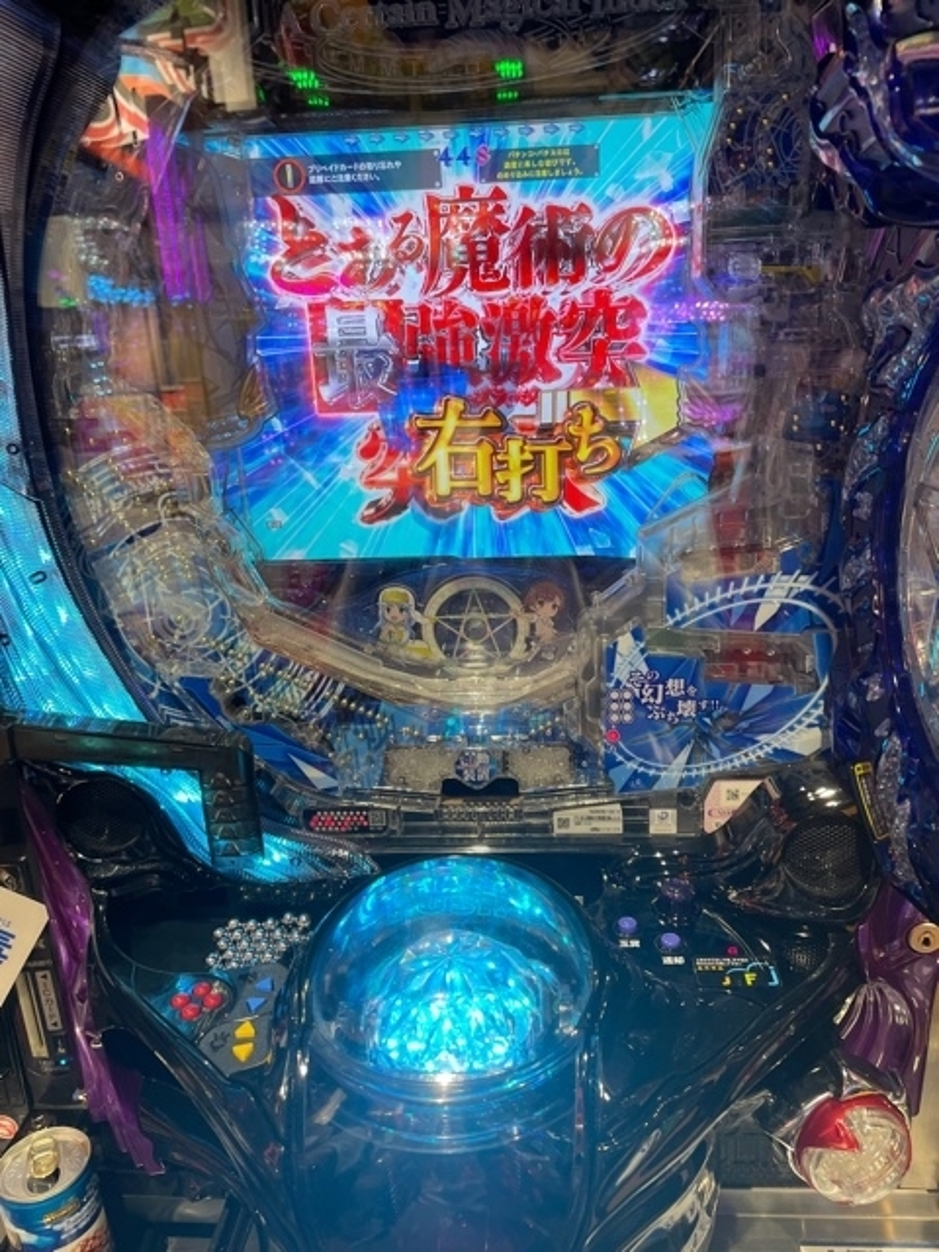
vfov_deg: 67.3
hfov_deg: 53.1
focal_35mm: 26
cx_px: 470
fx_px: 940
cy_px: 626
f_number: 1.6
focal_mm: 4.2
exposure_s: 1/58
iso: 80
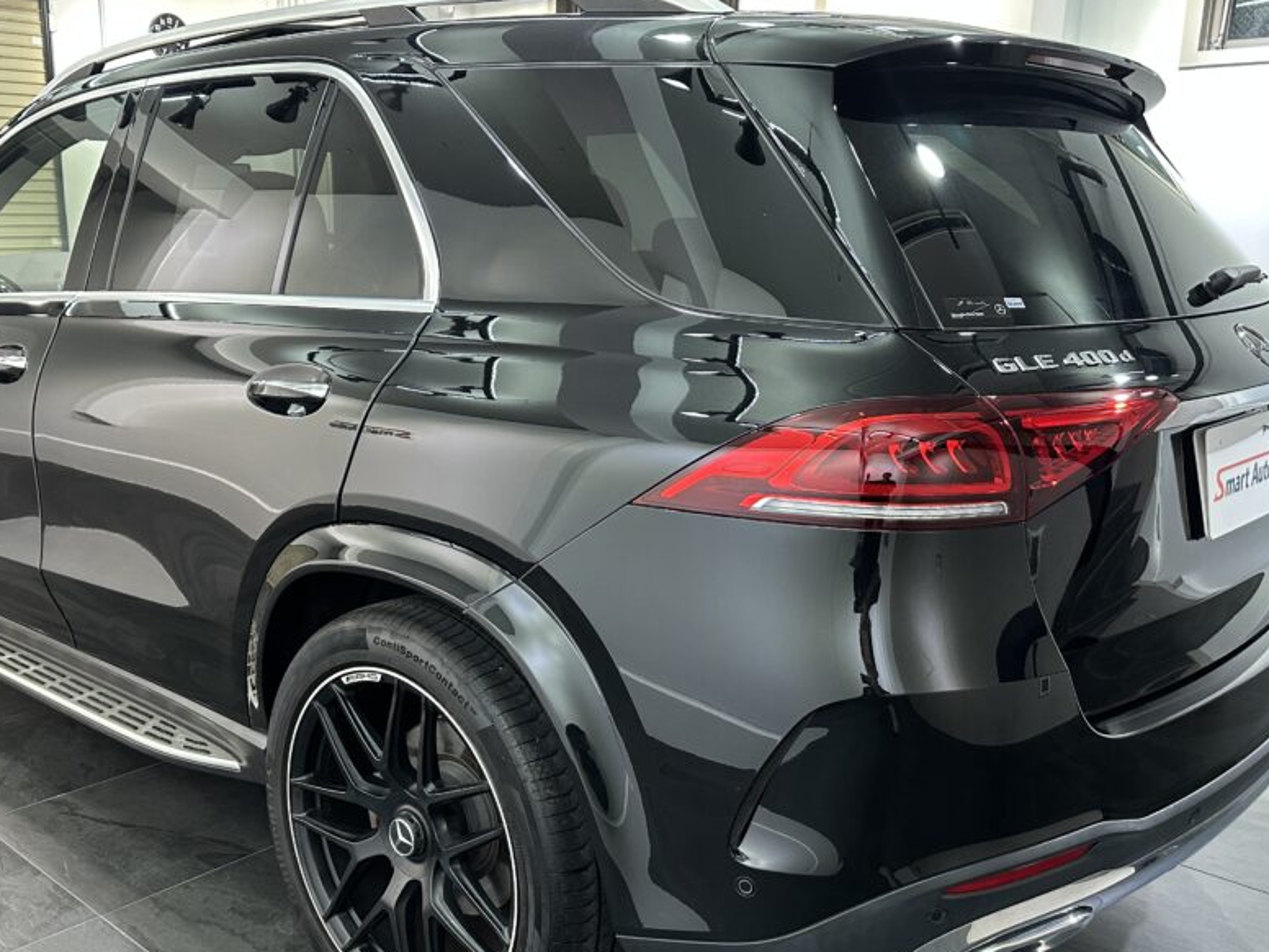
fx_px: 1246
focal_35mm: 34
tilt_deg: -15.1
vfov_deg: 41.6
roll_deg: -0.4
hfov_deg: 53.6
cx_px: 512
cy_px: 564
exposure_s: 1/50
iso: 250
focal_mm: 6.86
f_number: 1.78
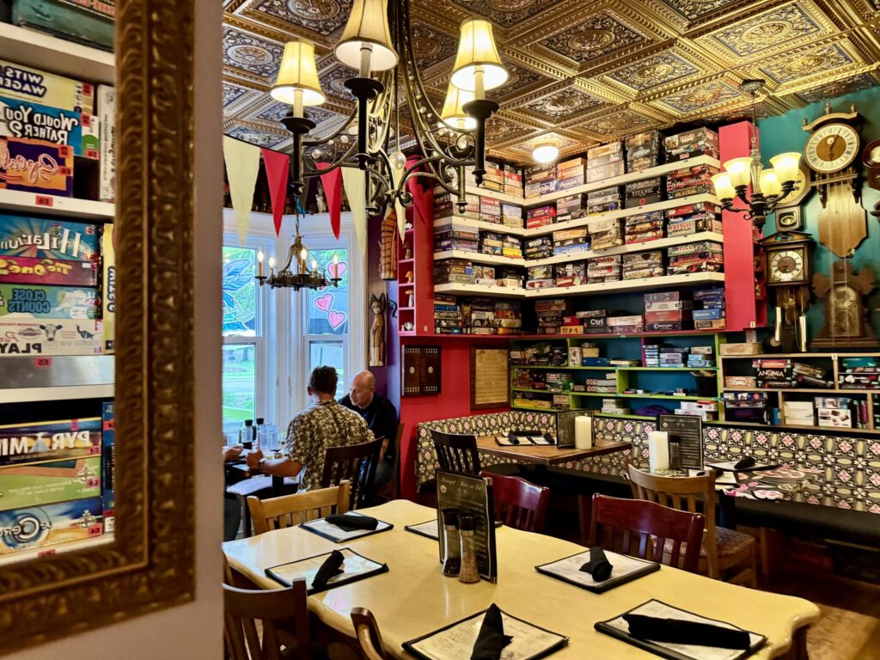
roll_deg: -1.2
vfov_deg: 56.8
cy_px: 330
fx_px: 610
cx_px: 440
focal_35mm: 24
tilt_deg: +3.4
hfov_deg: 71.6
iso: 640
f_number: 1.78
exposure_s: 1/40
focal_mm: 6.76
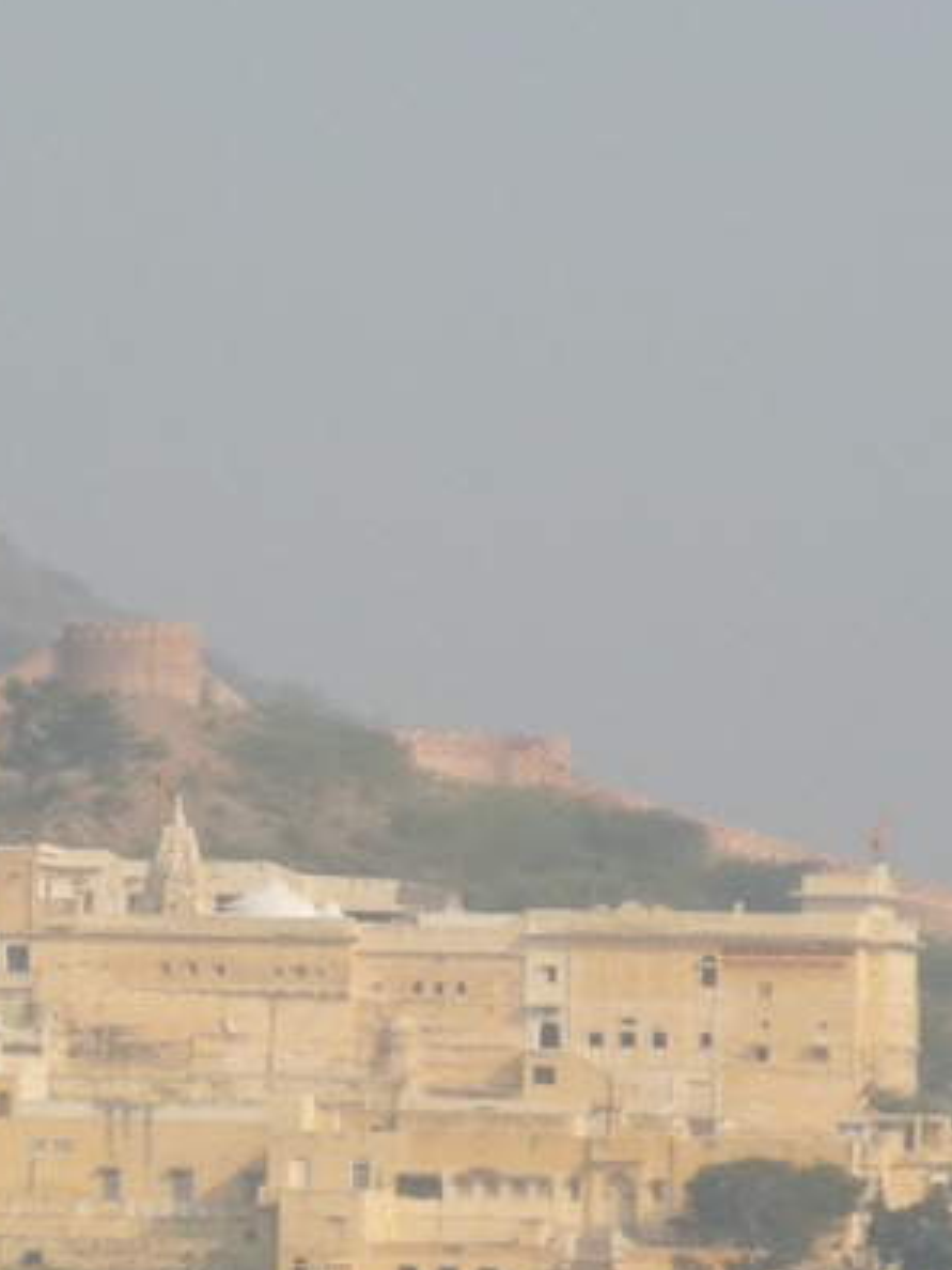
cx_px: 167
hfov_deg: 5.1
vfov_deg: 6.8
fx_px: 10671
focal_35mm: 291
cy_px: 1597
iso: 100
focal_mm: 14.1
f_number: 5.2
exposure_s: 1/500
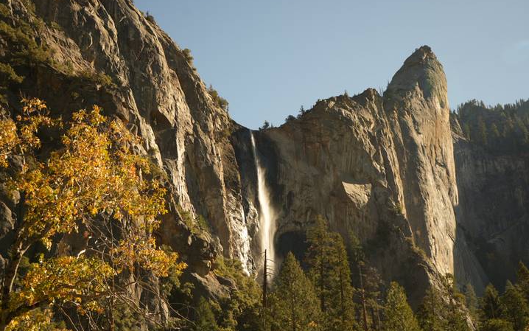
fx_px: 663
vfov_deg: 28.0
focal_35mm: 46
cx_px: 264
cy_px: 156
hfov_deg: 43.5
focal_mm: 45
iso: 100
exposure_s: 1/400
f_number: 5
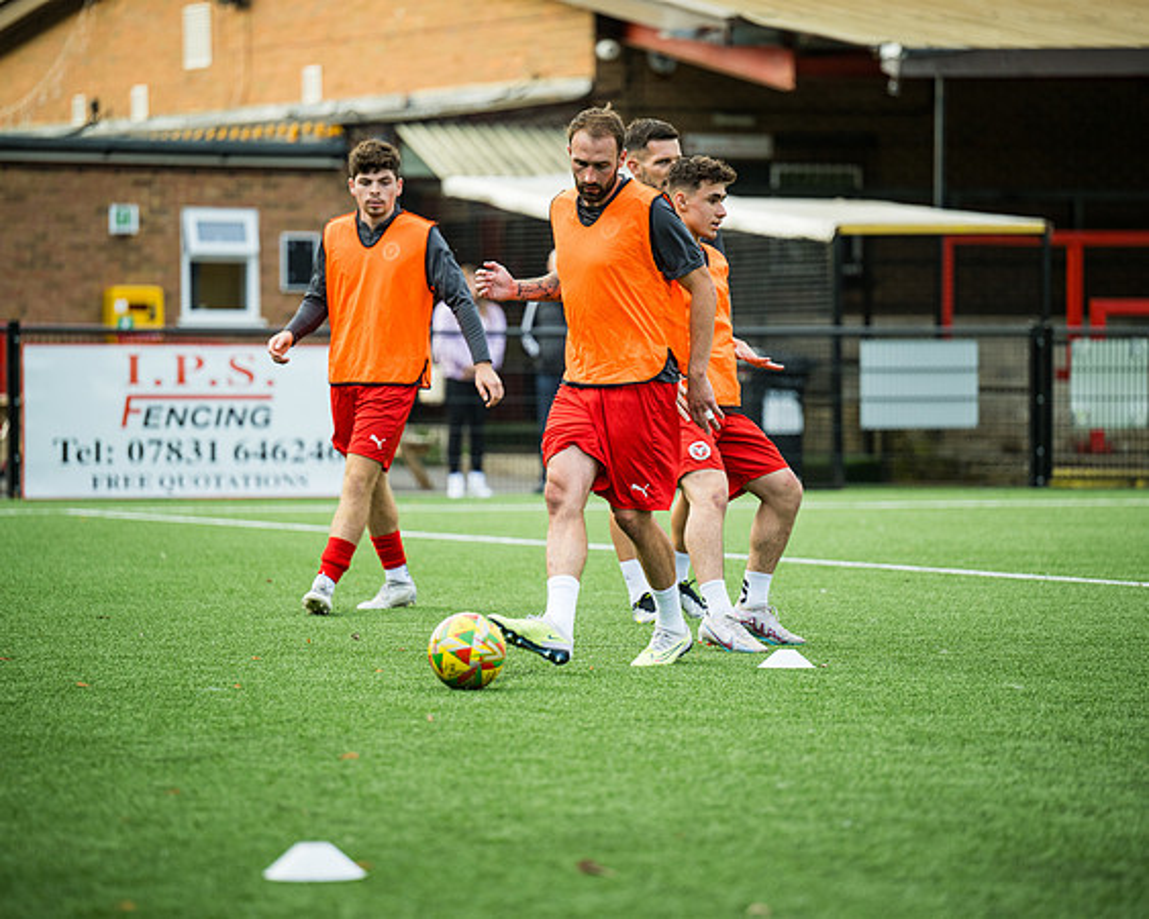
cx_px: 574
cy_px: 460
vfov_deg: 8.3
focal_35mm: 186
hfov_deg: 10.4
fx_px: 6317
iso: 400
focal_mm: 165
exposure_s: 1/800
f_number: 2.8
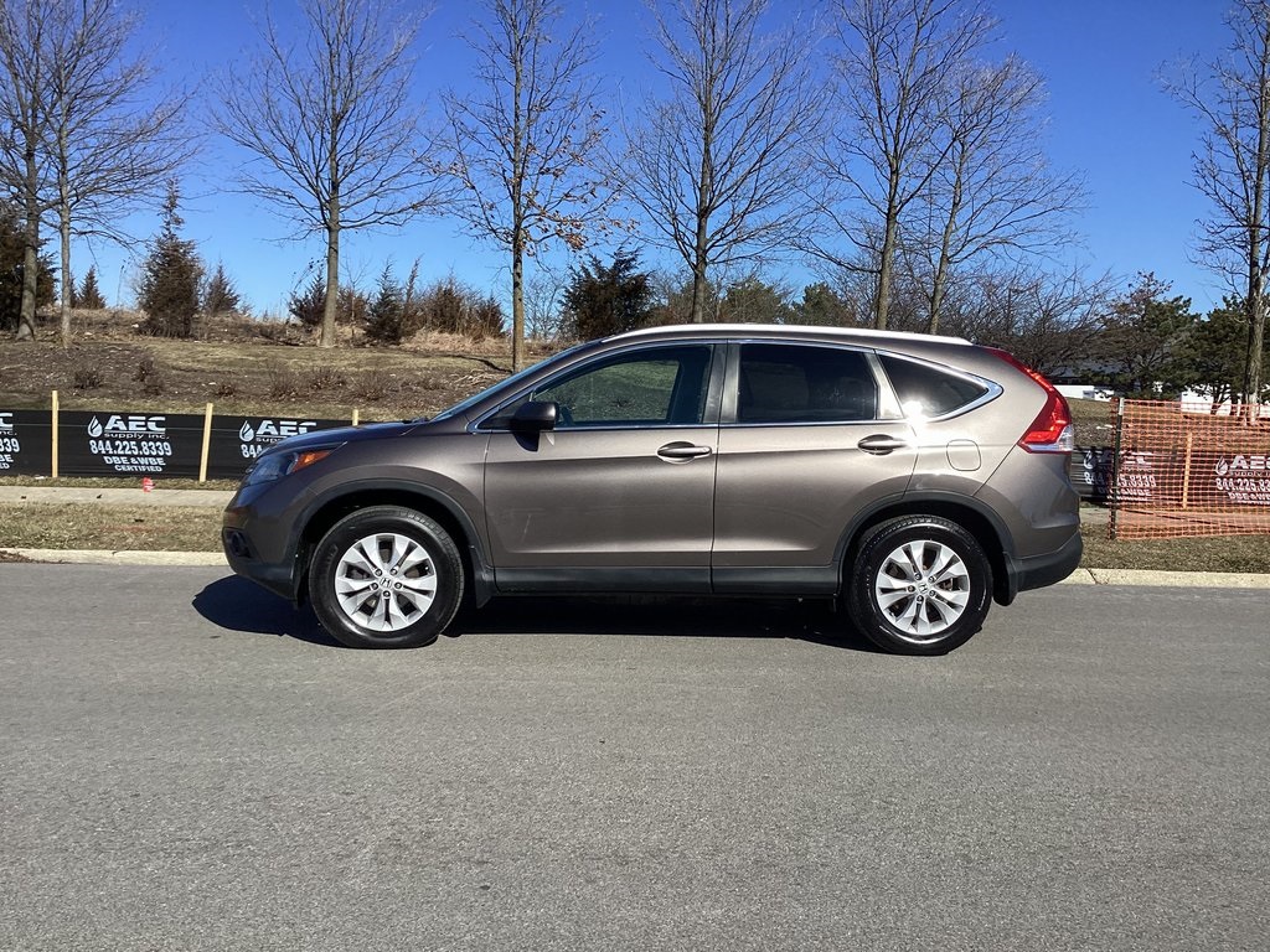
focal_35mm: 31
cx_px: 635
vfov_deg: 45.4
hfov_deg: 58.4
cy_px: 476
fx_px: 1137
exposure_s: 1/1894
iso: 25
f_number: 2.4
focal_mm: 3.3
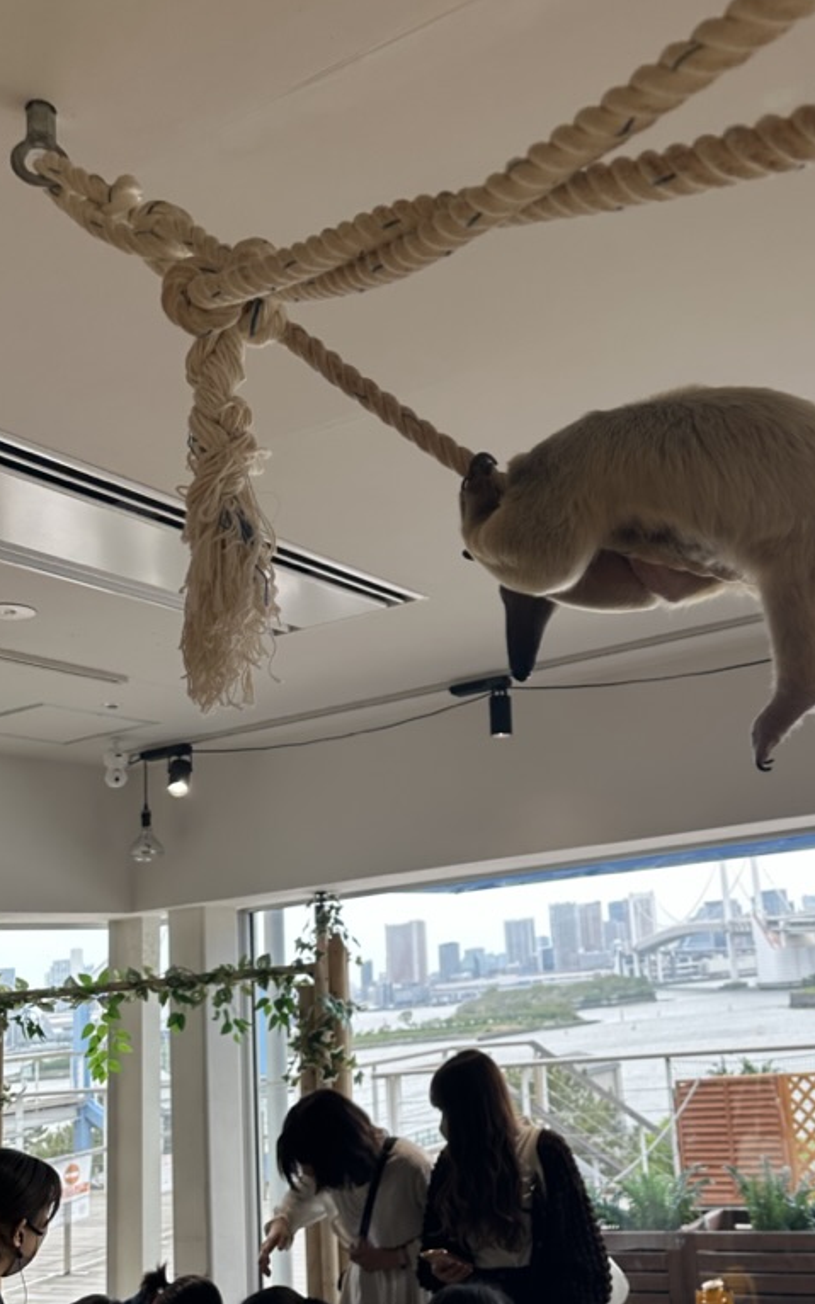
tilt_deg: +10.9
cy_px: 719
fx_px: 1209
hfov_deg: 36.1
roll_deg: +7.2
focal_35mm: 34
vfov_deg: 56.6
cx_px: 642
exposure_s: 1/144
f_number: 1.78
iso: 80
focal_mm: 6.86
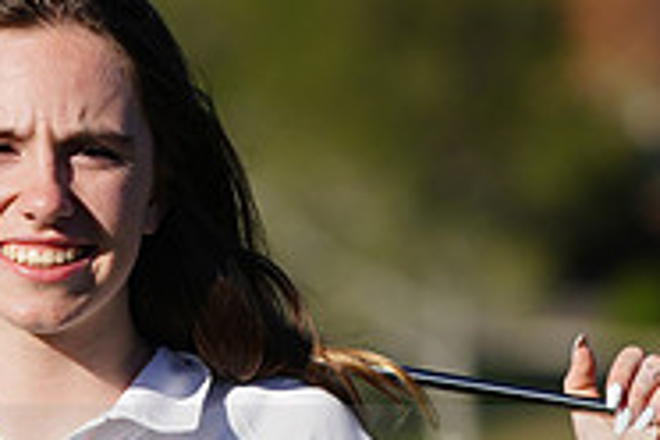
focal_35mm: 741
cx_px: 131
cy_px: 452
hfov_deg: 2.8
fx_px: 13584
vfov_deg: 1.9
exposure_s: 1/500
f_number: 6.3
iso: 100
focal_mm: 238
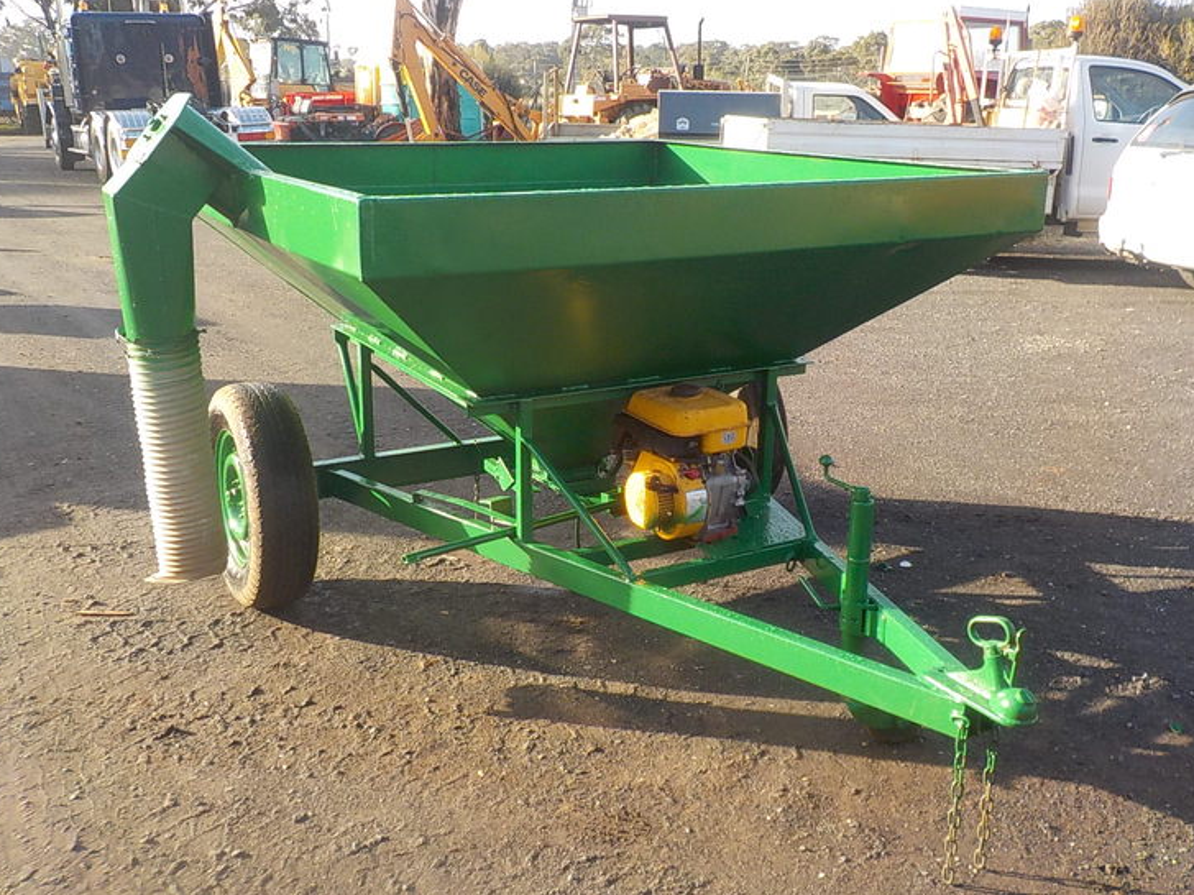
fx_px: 1138
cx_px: 606
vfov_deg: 42.9
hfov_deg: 55.4
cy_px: 420
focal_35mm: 33
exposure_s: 1/250
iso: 125
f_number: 3.3
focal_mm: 4.1
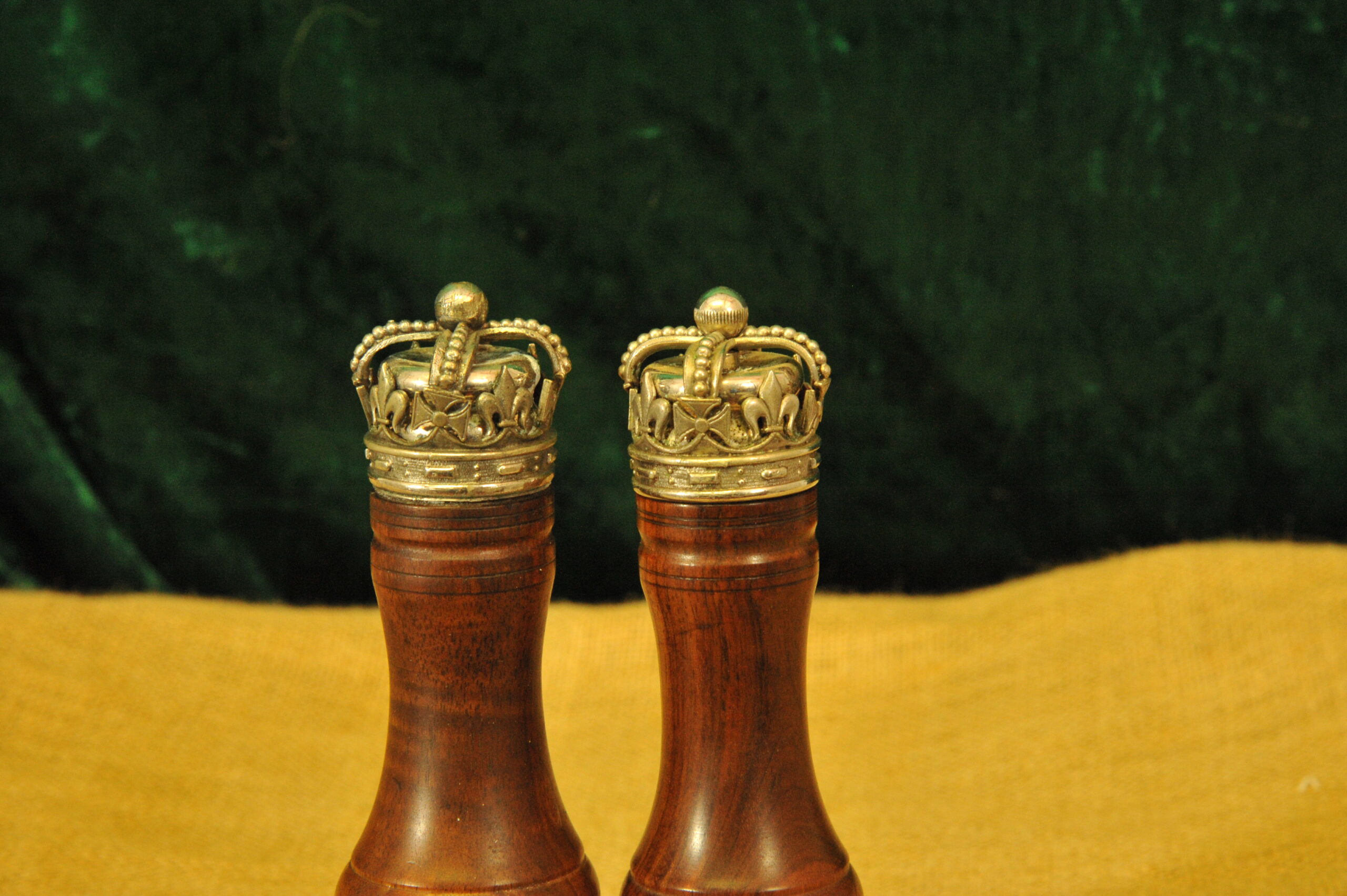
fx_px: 4487
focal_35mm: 120
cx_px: 674
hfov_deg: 17.1
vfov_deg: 11.4
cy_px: 448
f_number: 13
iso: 4500
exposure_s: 1/30
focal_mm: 120
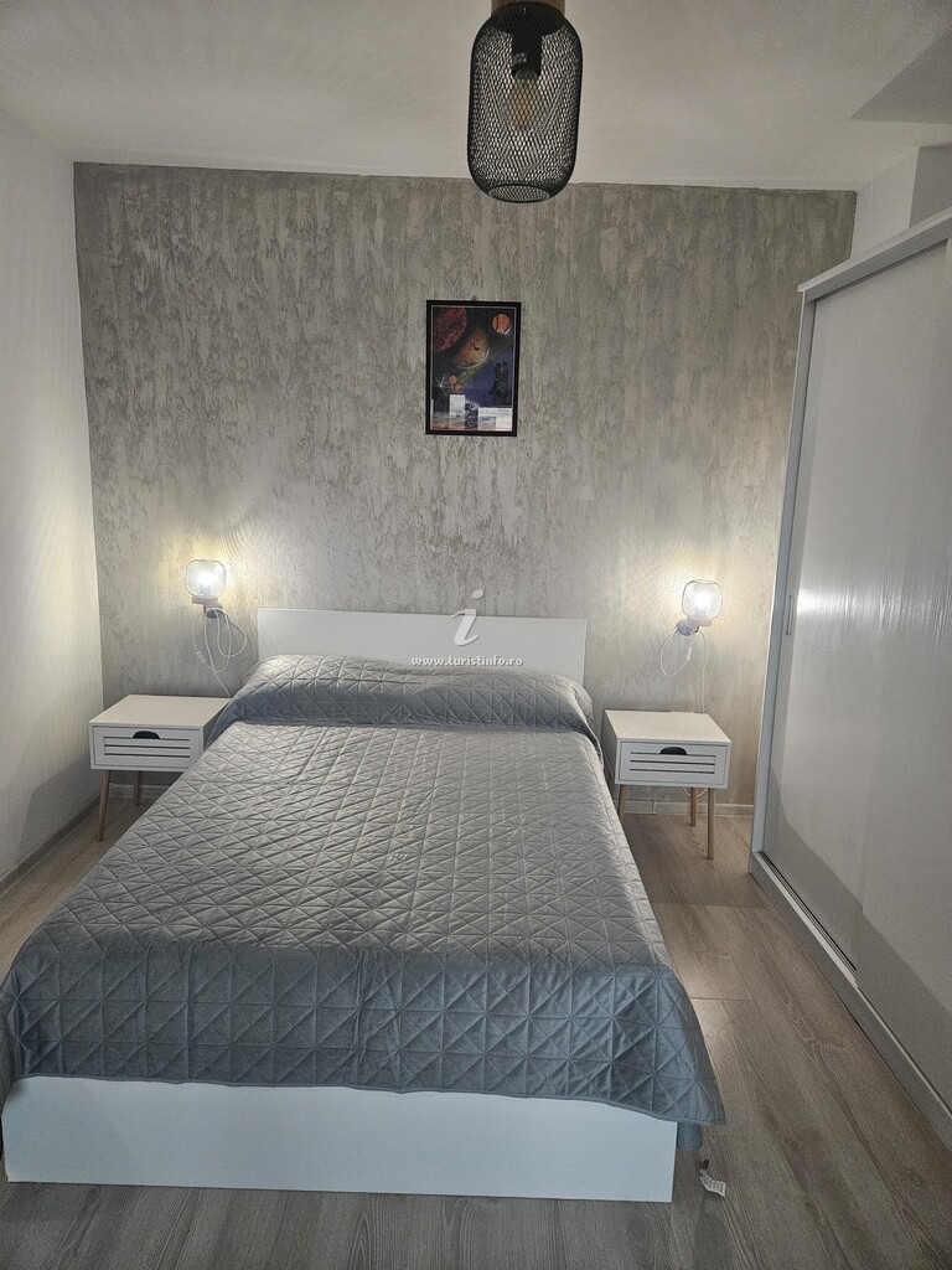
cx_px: 476
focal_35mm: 23
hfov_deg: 58.9
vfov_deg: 73.9
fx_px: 843
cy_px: 635
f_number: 1.8
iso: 500
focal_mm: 5.4
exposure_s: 1/100
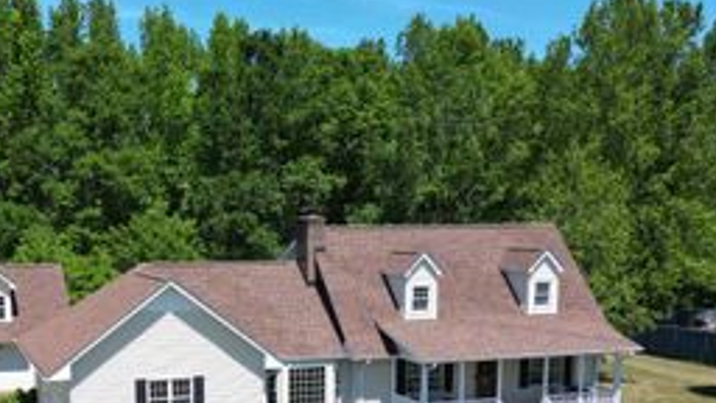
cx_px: 260
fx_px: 968
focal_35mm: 51
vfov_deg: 22.8
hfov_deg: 40.2
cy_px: 374
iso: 110
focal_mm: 6.72
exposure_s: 1/2500
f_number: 1.7
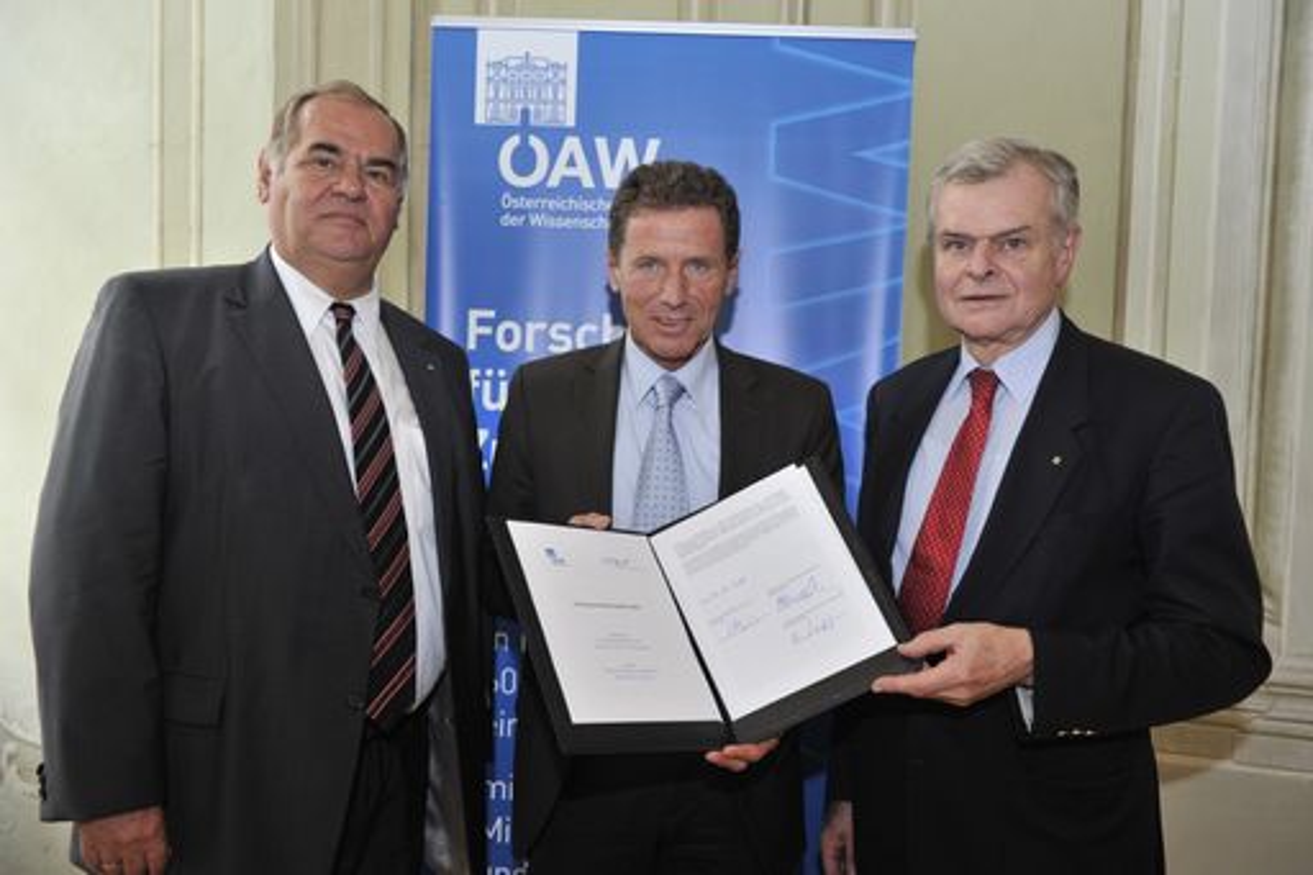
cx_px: 656
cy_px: 438
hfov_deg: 54.4
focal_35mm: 35
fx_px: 1276
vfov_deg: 37.8
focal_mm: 35
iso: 1250
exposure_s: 1/60
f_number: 4
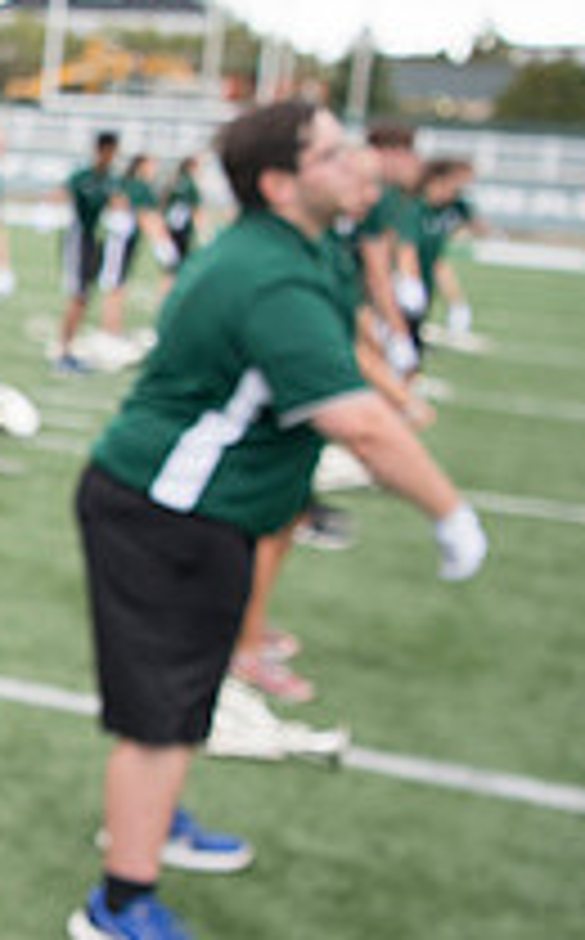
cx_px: -454
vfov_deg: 30.2
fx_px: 1741
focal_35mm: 68
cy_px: 492
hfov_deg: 16.2
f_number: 2.8
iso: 400
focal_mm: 24
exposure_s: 1/400
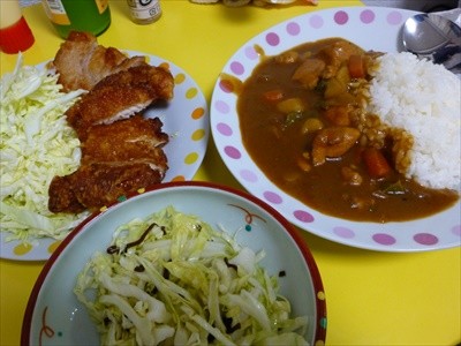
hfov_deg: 61.7
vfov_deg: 48.2
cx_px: 230
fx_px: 386
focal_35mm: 29
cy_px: 173
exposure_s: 1/20
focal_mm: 5.2
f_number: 3.3
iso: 400
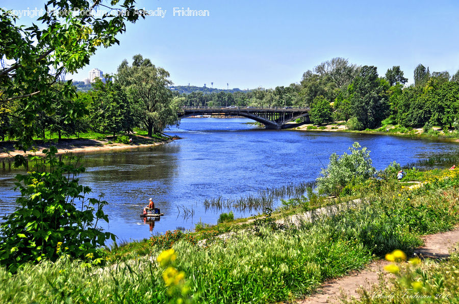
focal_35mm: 66
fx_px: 840
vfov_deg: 20.5
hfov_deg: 30.6
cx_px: 230
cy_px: 152
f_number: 6.3
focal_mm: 44
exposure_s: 1/1000
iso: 200
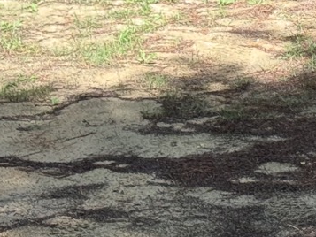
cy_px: -67
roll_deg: +0.4
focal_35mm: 215
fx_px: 1963
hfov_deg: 9.1
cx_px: 315
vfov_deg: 6.9
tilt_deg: -10.5
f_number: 1.78
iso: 64
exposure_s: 1/865
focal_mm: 6.76
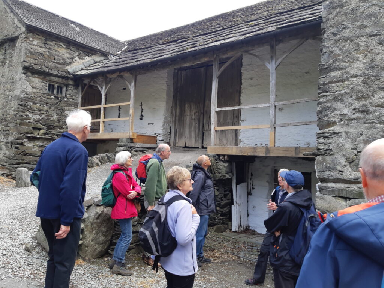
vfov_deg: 53.1
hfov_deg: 67.3
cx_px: 192
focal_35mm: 26
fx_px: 288
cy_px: 144
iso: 40
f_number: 1.7
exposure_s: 1/251
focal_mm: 3.93
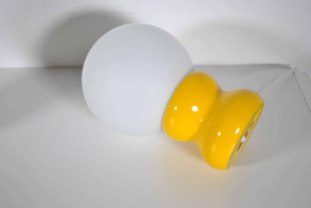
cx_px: 156
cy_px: 104
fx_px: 415
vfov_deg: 28.2
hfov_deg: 41.1
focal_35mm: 48
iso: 200
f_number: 4.8
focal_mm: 32
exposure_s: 1/80
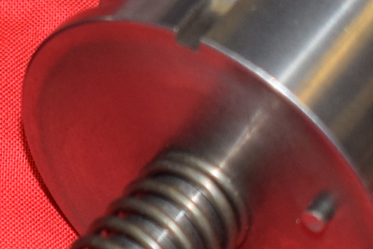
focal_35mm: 265
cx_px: -115
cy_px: 196
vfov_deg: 5.2
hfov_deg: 7.7
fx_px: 2743
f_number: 5.6
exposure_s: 1/200
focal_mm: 35
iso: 400
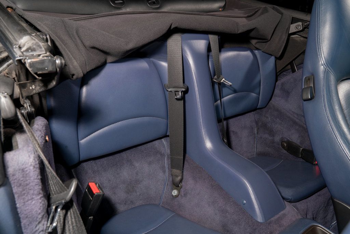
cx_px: 175
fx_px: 282
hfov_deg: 63.7
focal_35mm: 29
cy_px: 117
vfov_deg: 45.0
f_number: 10
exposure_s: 1/60
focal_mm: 29
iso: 250
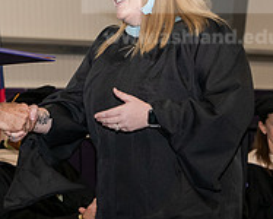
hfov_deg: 8.5
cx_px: 38
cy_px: 68
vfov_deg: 6.8
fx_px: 1836
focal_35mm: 227
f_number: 5.6
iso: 1600
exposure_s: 1/200
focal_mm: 78
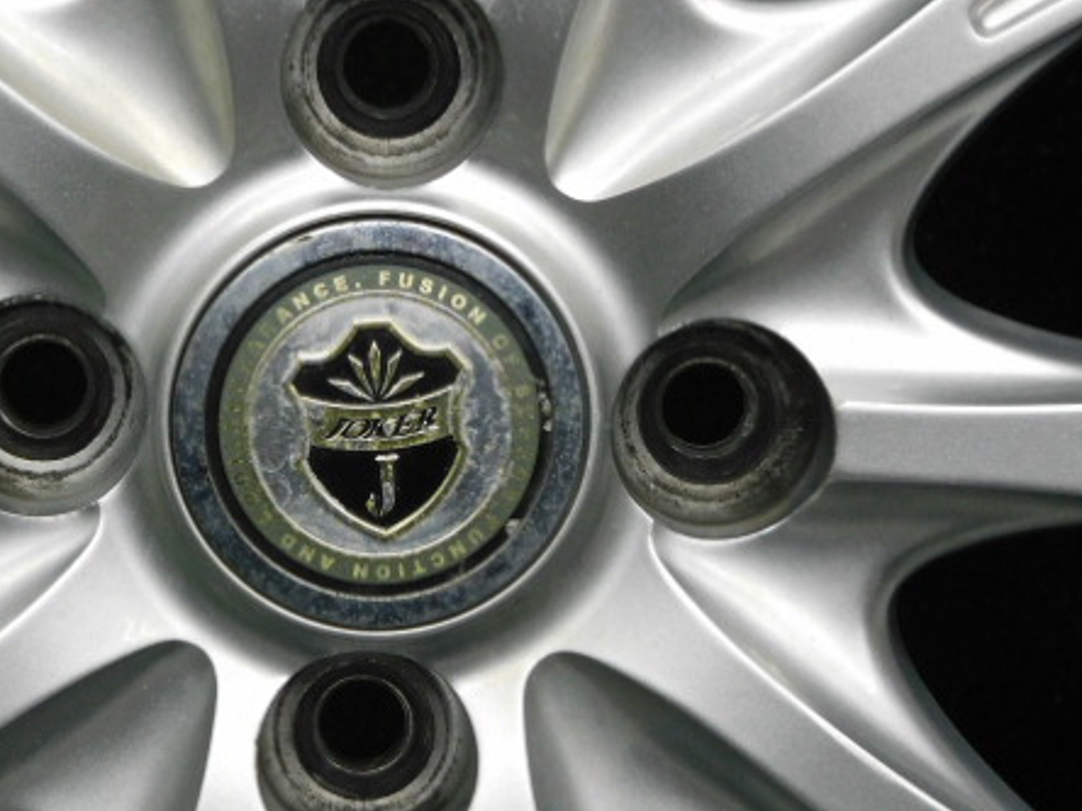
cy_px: 455
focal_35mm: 180
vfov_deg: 8.2
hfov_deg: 11.0
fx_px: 5626
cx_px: 383
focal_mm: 22.4
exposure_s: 1/30
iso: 400
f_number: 5
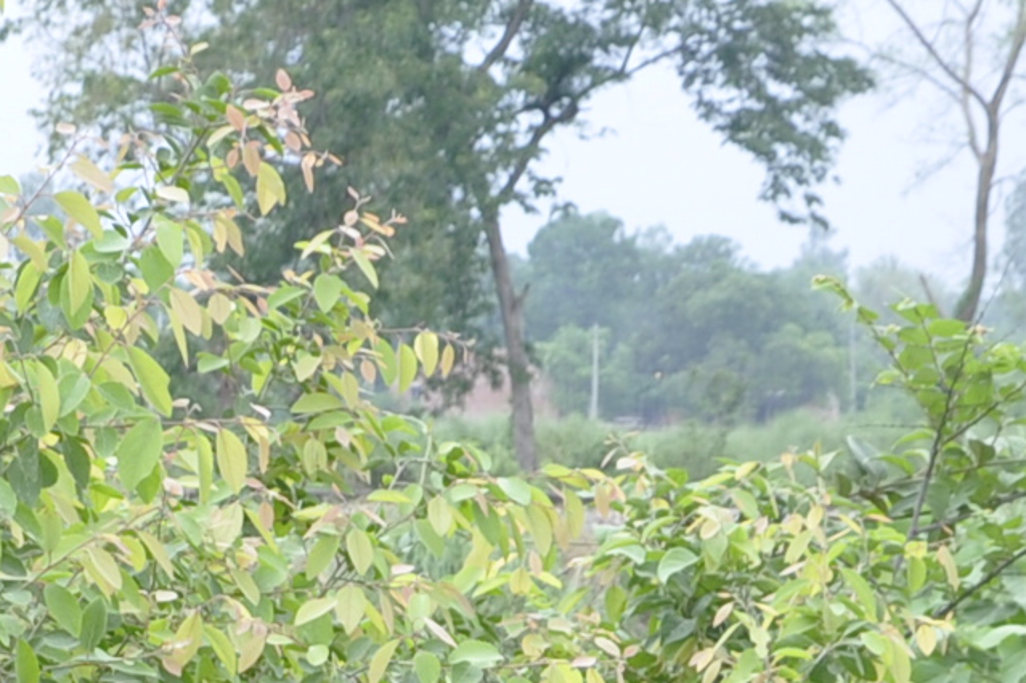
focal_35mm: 166
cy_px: 1319
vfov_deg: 7.9
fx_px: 4727
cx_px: -111
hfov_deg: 12.2
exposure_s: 1/125
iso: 200
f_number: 5.6
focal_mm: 22
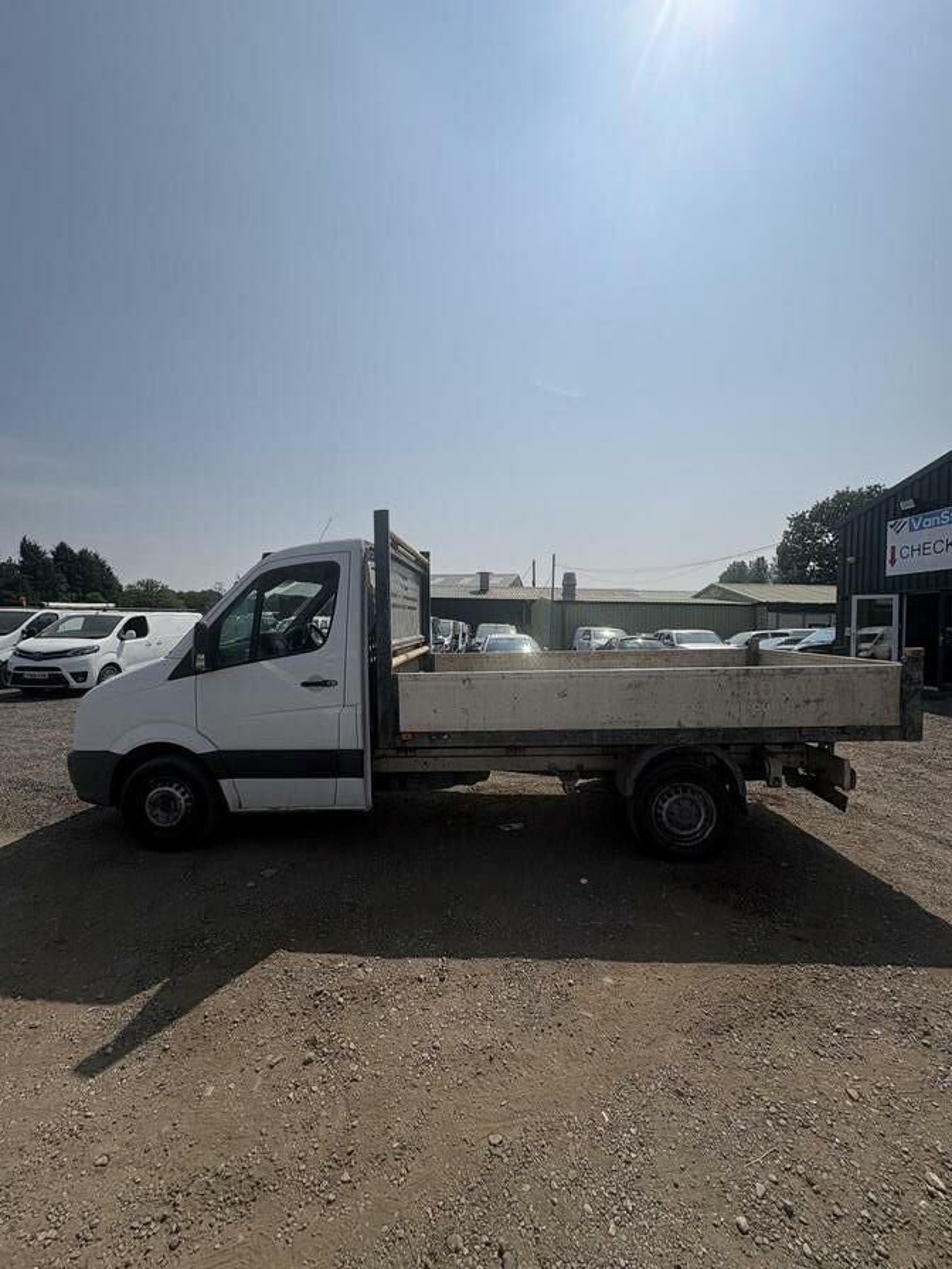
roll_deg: -1.5
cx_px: 476
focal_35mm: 14
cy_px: 634
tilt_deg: +1.5
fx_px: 513
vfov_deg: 102.1
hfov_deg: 85.7
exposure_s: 1/5263
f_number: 2.2
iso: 50
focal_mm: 2.22
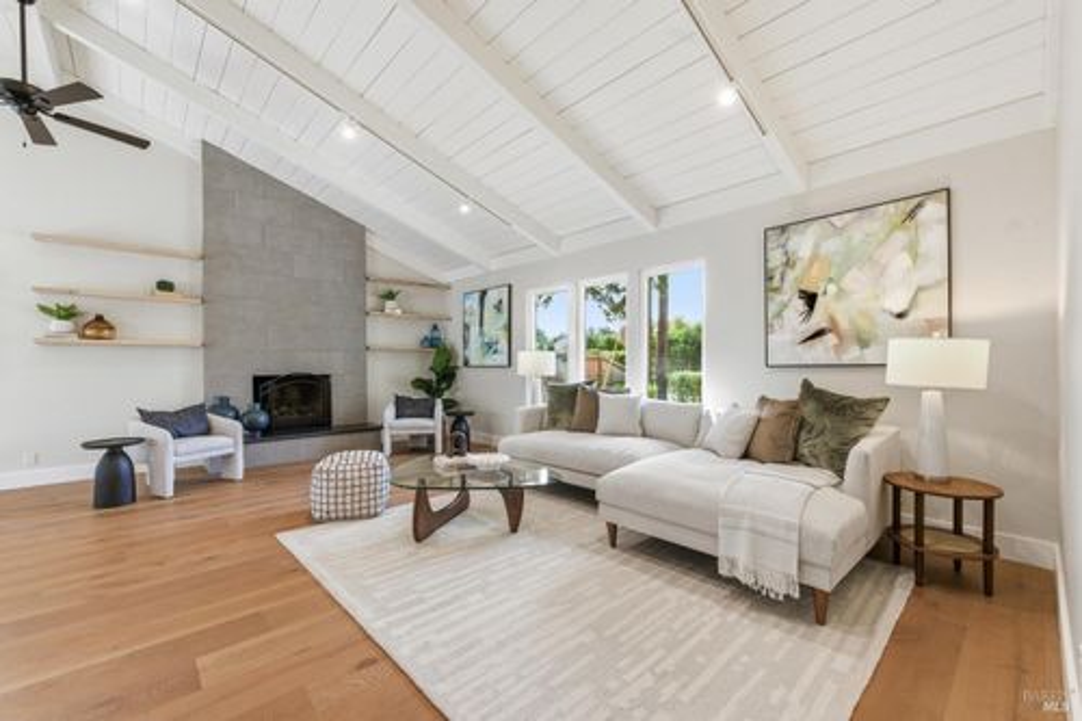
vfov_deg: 77.3
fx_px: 451
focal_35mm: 15
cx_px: 541
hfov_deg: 100.4
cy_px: 360
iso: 640
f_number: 8
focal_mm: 15
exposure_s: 1/160
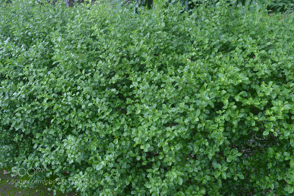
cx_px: 147
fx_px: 282
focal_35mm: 34
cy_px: 98
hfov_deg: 55.1
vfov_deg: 38.3
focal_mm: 23
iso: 320
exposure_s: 1/125
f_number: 5.6
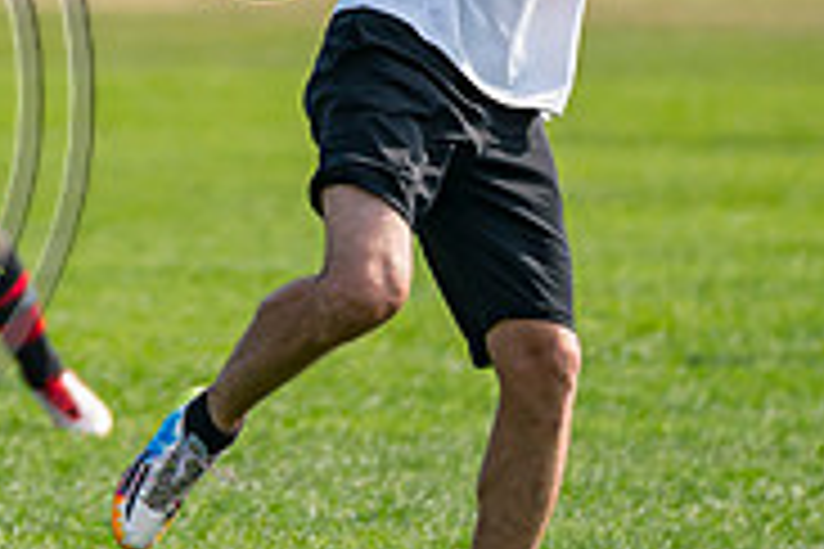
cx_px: -374
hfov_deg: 2.3
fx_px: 20484
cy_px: 92
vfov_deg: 1.5
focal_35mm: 895
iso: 400
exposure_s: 1/4000
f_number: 2.8
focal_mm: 189
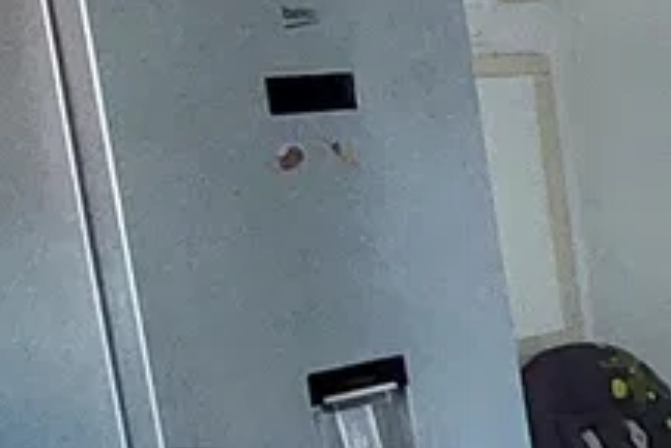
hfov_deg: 13.3
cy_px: 311
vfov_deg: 13.7
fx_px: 1864
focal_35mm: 100
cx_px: 1727
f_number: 2.2
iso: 320
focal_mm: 1.74
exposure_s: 1/40
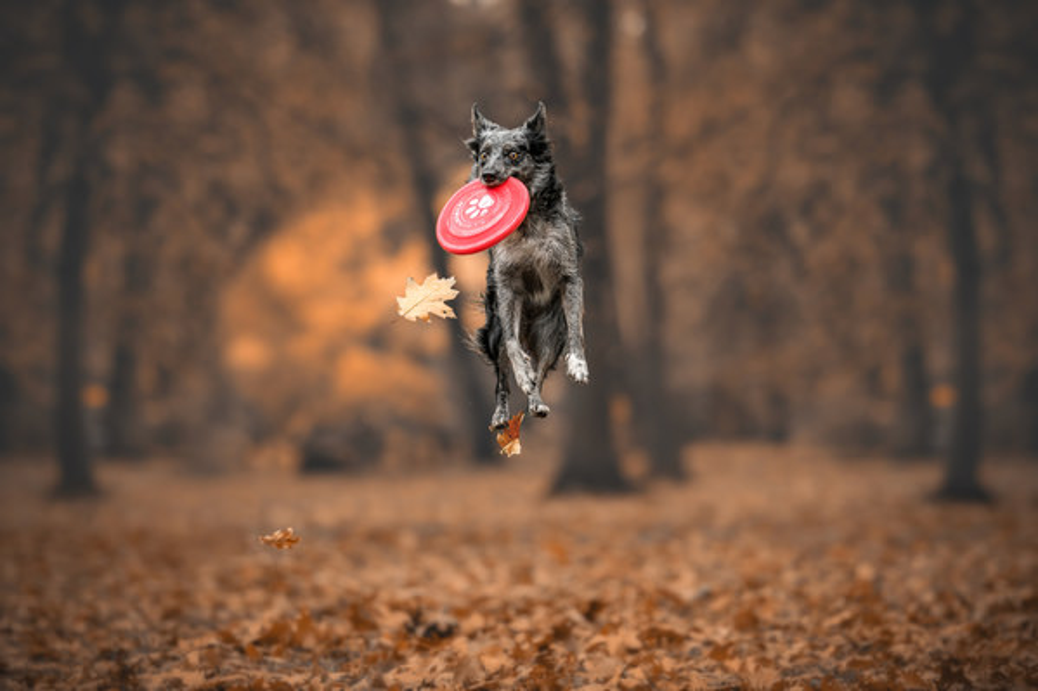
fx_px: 2450
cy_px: 346
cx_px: 519
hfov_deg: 23.9
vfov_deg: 16.1
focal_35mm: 85
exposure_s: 1/1600
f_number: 1.2
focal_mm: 85
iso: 220
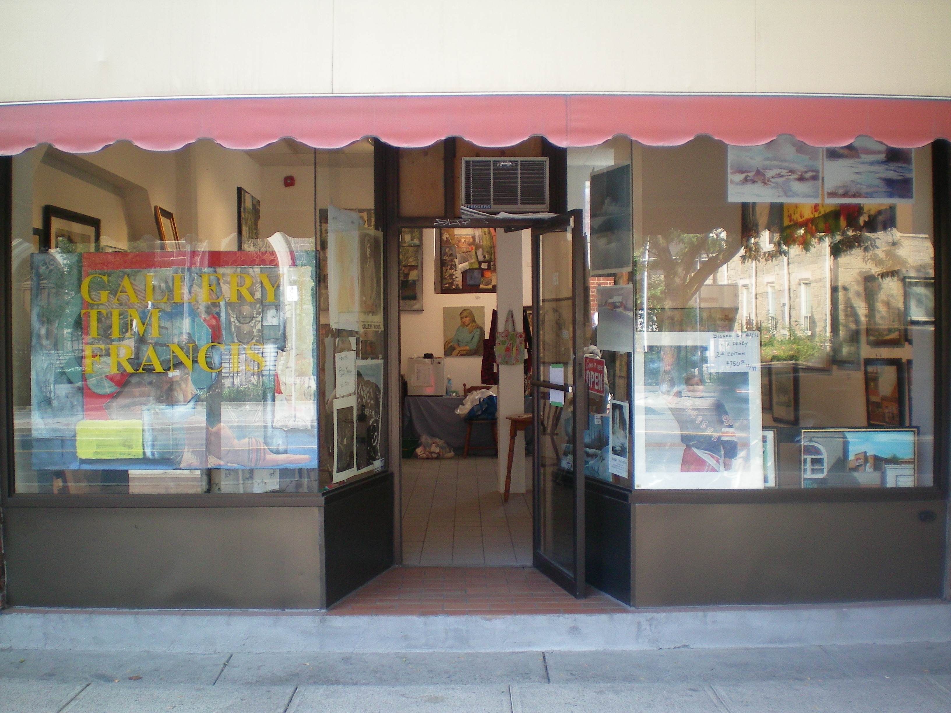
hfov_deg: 49.0
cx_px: 476
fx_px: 1044
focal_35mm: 38
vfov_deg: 37.7
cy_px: 356
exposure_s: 1/50
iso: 64
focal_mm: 6.3
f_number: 3.1
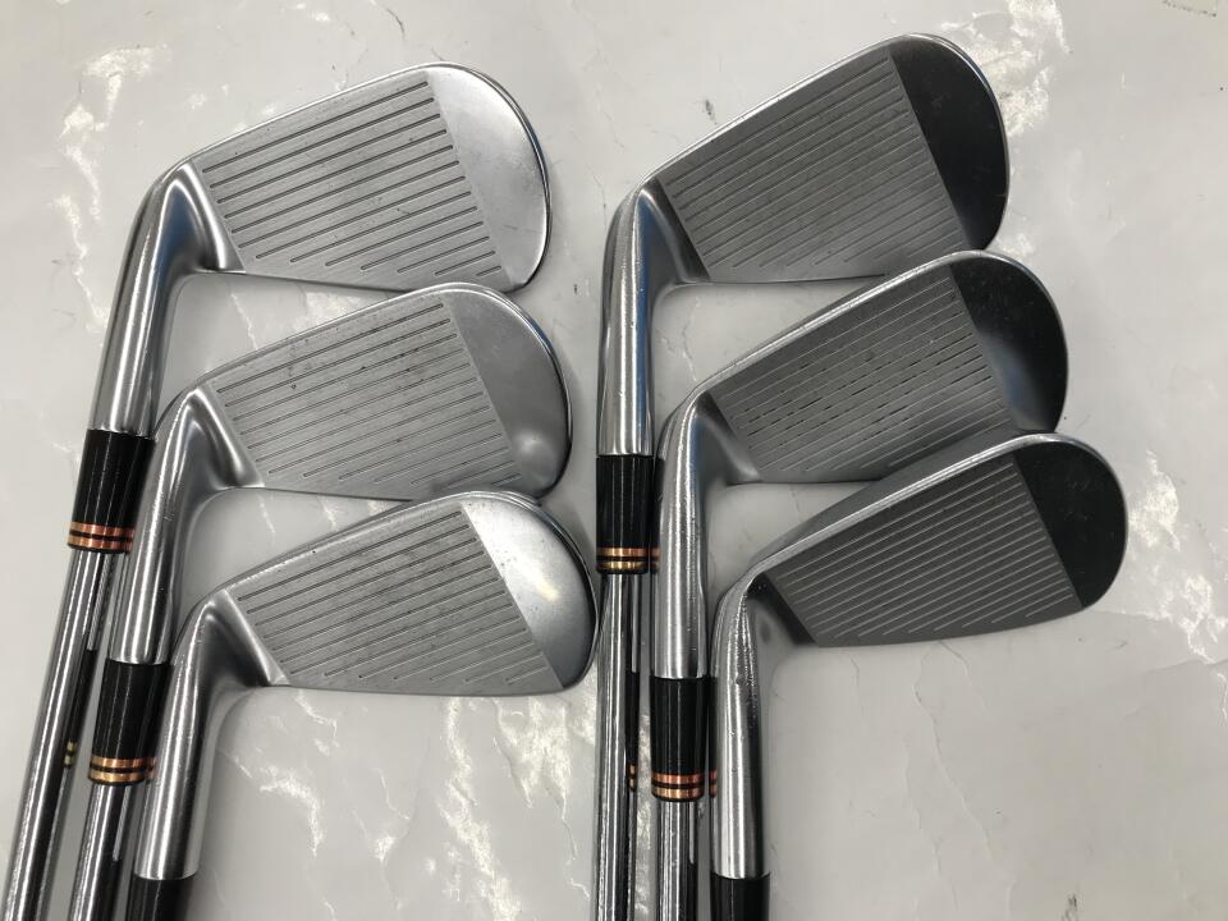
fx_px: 993
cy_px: 460
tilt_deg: -85.6
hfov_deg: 63.4
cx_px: 614
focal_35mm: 28
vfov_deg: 49.7
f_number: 1.8
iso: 32
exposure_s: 1/120
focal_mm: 3.99
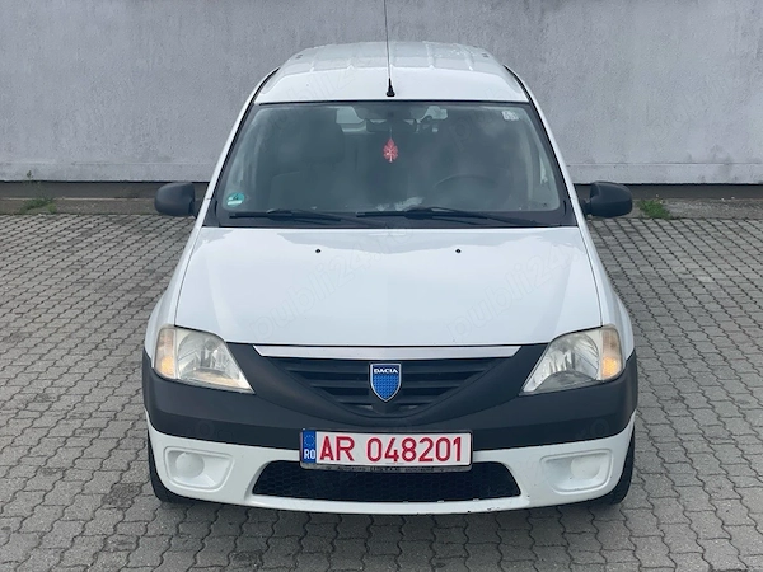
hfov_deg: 36.8
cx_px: 382
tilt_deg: -11.9
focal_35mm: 52
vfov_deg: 28.0
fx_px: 1146
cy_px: 286
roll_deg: +0.2
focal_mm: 6
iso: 32
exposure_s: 1/551
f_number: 2
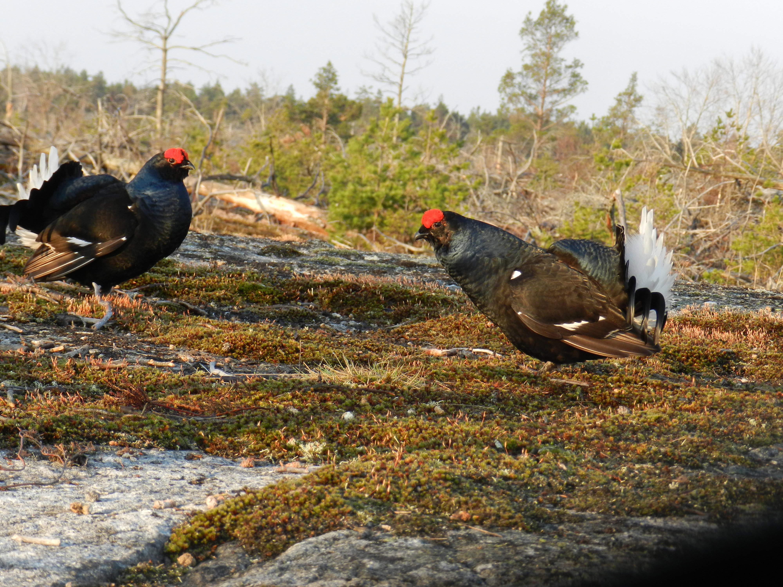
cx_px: 392
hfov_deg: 13.6
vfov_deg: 10.2
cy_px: 294
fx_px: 3280
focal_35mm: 145
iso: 200
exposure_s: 1/160
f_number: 5.1
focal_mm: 25.7
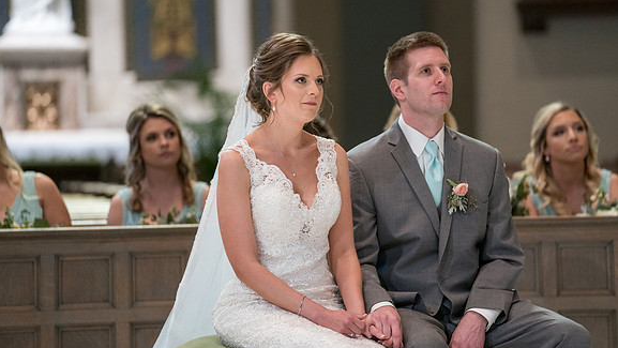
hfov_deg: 10.0
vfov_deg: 5.7
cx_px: 320
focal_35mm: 215
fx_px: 3524
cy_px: 180
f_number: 2.8
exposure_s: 1/200
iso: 2000
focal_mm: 194
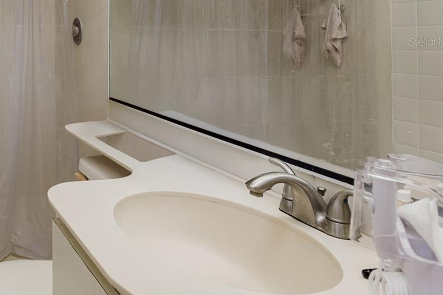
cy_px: 42
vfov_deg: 36.0
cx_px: 3
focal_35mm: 35
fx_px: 431
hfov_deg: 46.0
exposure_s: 1/25
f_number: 8
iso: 320
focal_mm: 17
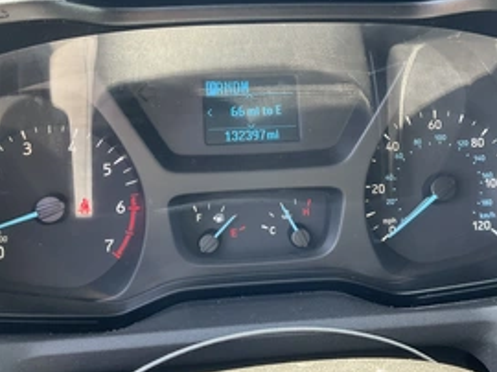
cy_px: 155
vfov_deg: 33.5
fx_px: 617
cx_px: 263
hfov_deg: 43.9
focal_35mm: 43
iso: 64
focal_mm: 3
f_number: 1.8
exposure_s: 1/84
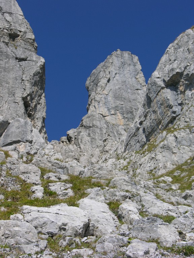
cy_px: 129
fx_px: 695
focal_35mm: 93
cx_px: 97
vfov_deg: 21.1
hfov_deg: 15.9
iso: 50
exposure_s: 1/385
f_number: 5
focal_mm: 23.7
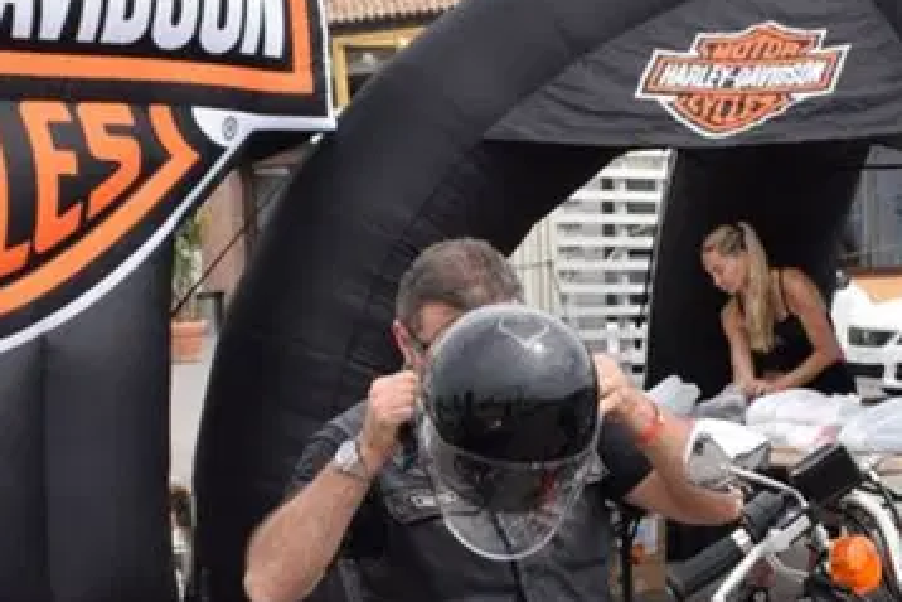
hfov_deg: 17.6
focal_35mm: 116
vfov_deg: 11.8
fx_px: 2899
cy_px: 426
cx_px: 635
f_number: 10
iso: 200
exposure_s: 1/400
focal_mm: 23
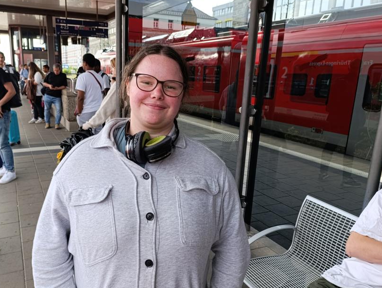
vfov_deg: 48.3
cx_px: 158
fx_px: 320
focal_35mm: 29
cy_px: 153
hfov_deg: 61.2
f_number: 1.6
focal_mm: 6.14
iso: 80
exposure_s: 1/100
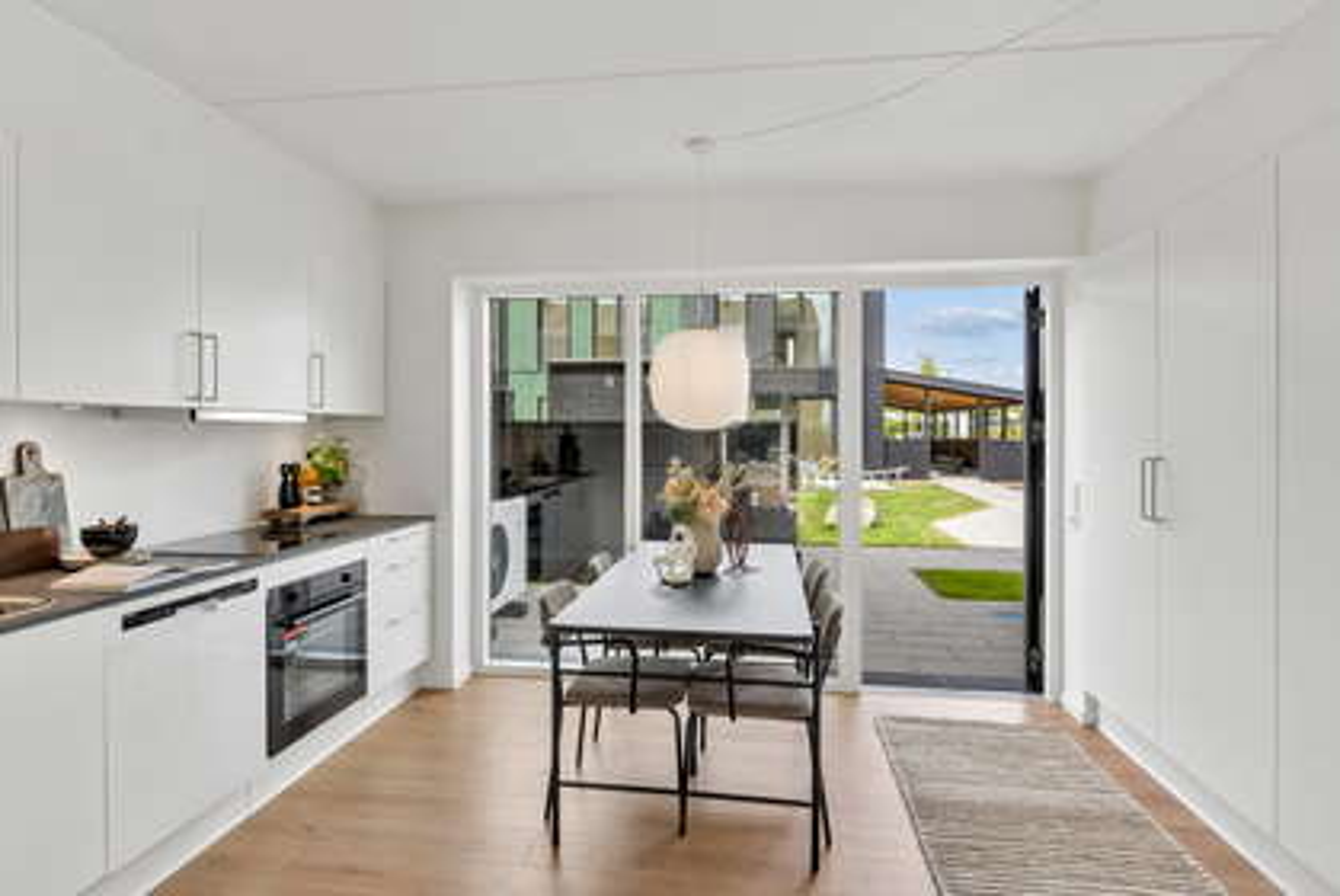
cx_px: 670
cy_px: 448
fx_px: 726
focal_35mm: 20
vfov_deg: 63.3
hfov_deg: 85.4
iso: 200
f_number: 8
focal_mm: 13
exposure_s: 1/50
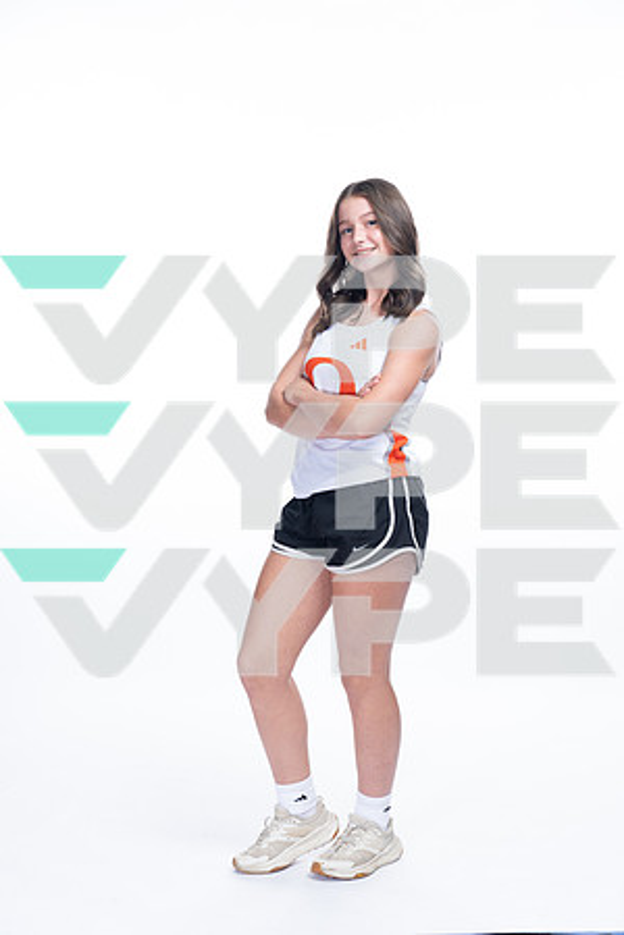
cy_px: 468
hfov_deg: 23.0
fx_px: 1534
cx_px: 312
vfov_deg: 33.9
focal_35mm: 59
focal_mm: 59
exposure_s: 1/250
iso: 400
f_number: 5.6
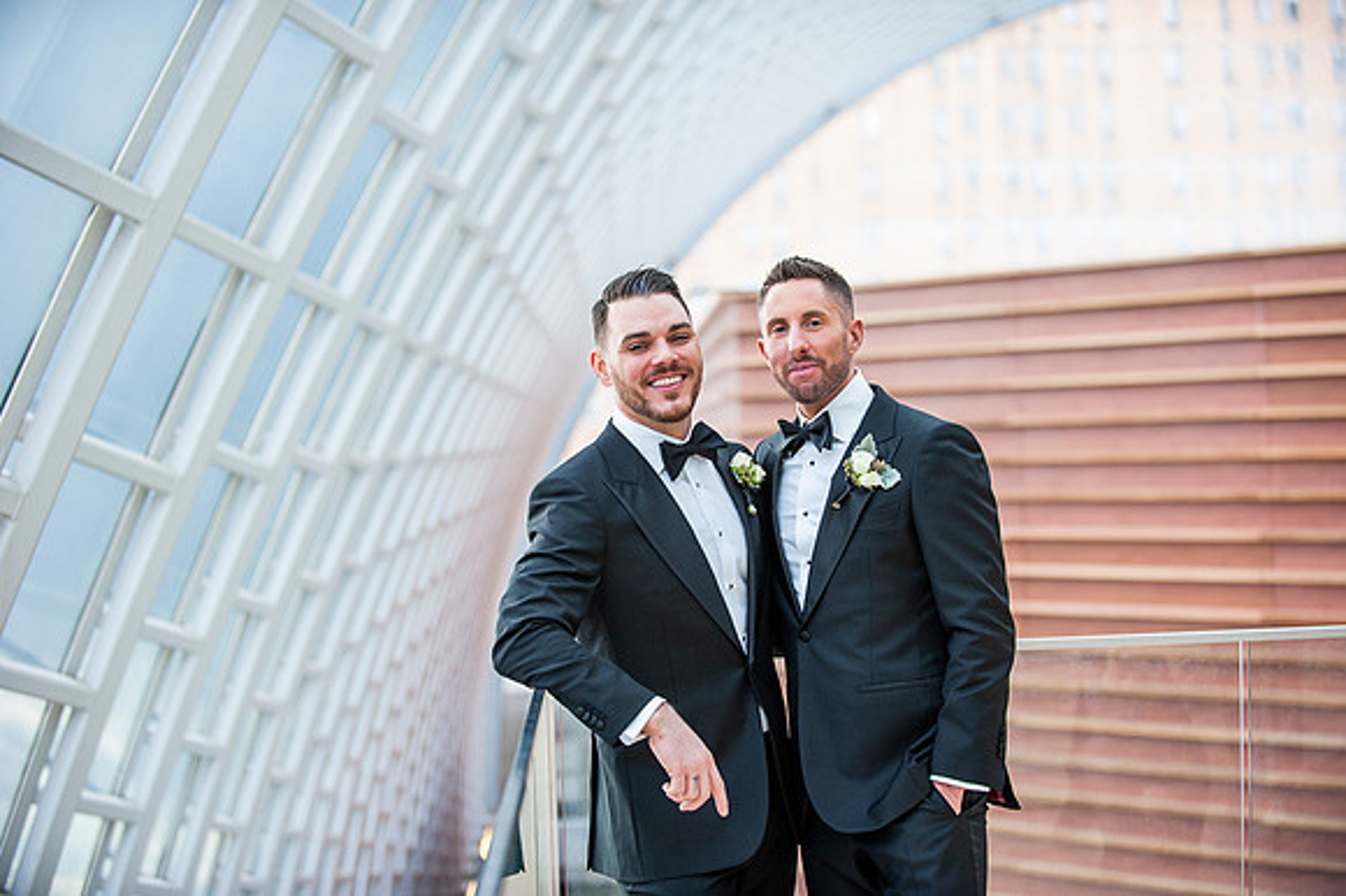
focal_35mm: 70
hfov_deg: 28.9
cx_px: 673
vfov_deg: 19.4
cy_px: 448
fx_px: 2616
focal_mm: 70
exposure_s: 1/500
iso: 800
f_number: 2.8
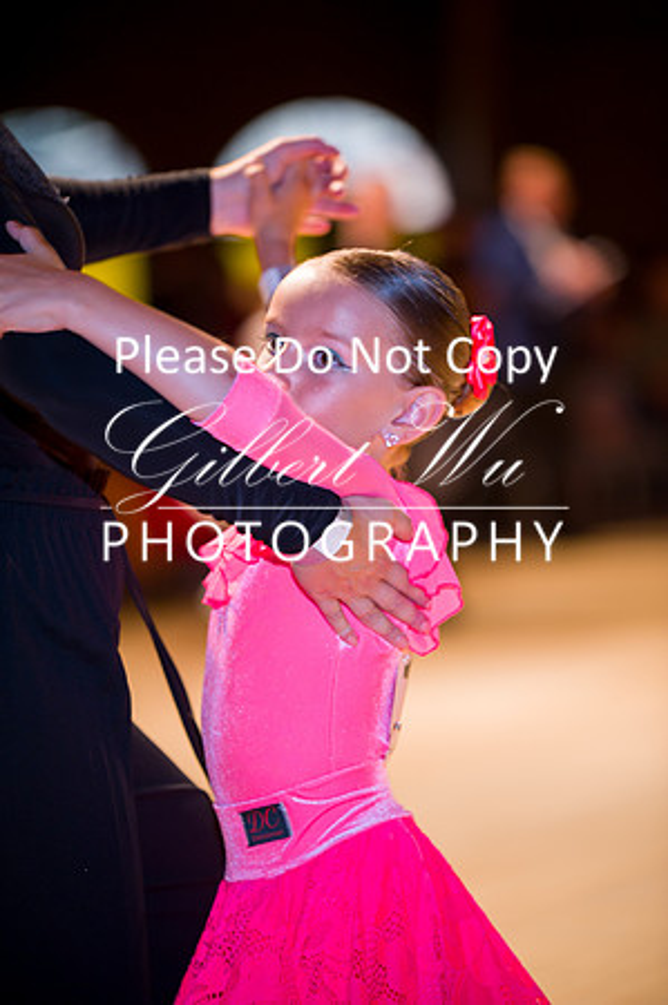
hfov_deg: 8.3
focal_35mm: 165
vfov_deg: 12.5
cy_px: 502
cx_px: 334
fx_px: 4603
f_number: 2.8
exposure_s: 1/250
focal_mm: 165
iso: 640
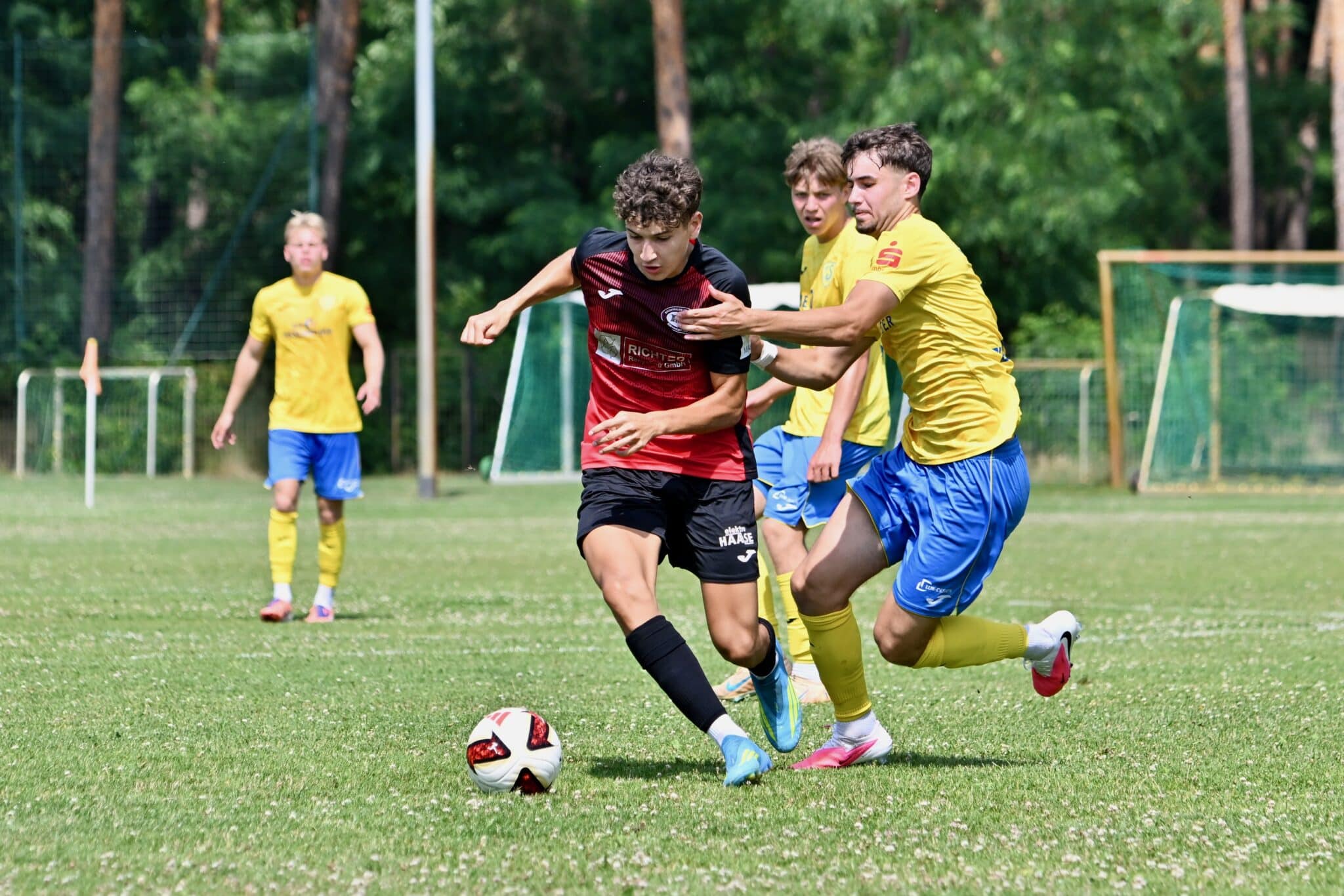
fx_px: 6720
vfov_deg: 7.6
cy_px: 448
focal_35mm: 180
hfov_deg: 11.4
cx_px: 672
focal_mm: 180
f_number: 5.3
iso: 220
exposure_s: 1/1600
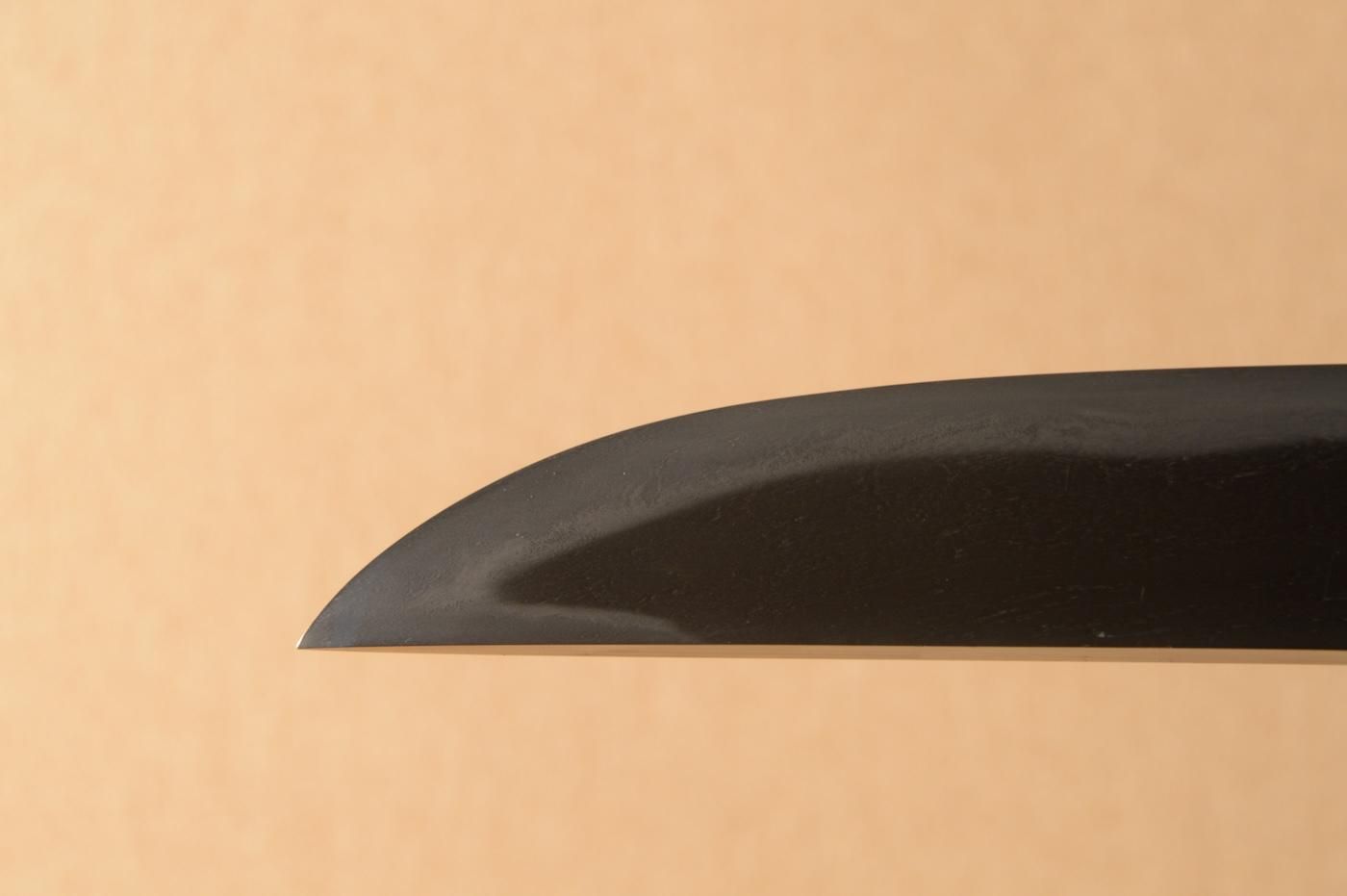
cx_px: 674
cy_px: 448
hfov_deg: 14.4
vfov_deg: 9.6
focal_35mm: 142
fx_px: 5327
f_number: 11
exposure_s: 1/1.6
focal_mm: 95
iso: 400
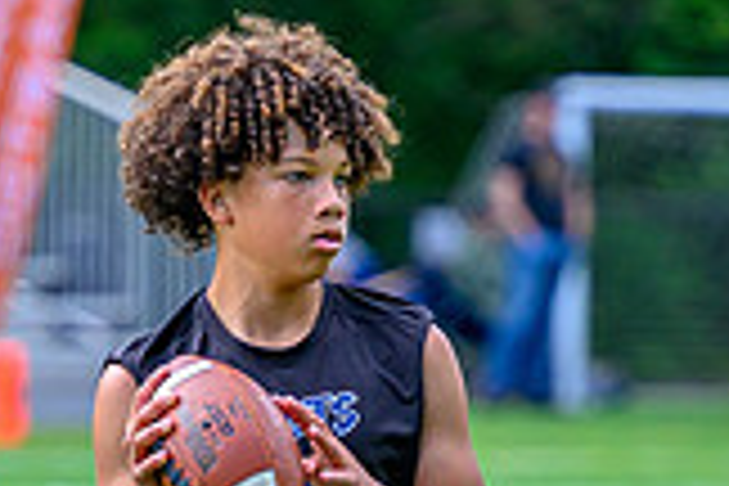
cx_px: 299
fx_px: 15713
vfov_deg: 1.8
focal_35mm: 776
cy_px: 695
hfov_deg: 2.7
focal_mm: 130
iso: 250
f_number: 2.8
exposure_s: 1/2000
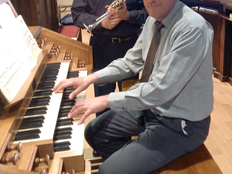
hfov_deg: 47.7
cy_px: 44
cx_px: 131
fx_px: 261
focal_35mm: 39
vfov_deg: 36.0
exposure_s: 1/24
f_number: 2
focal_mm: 4.6
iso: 500
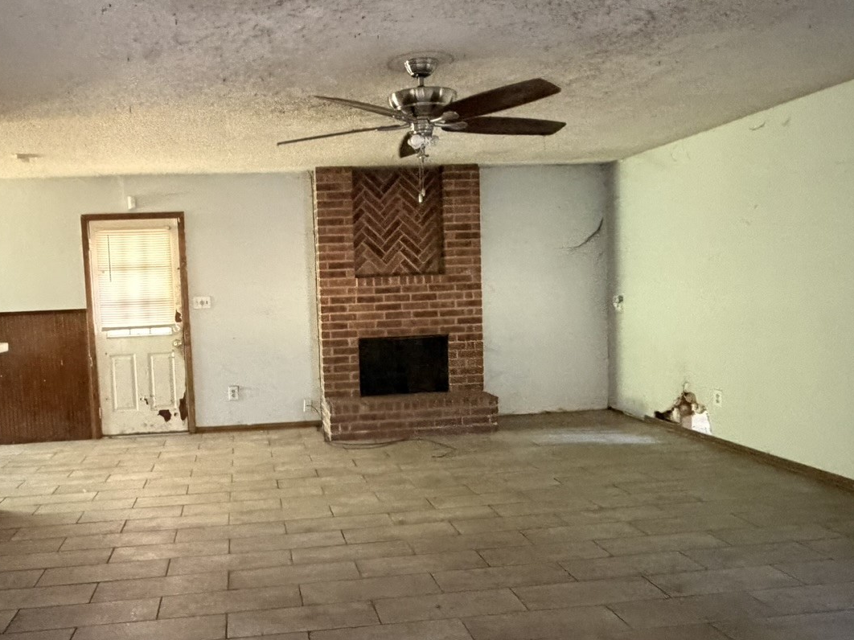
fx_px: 666
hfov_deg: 64.2
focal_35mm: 27
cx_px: 310
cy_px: 332
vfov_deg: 51.3
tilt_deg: -3.8
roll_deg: +2.1
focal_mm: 2.22
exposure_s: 1/52
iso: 1250
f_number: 2.2
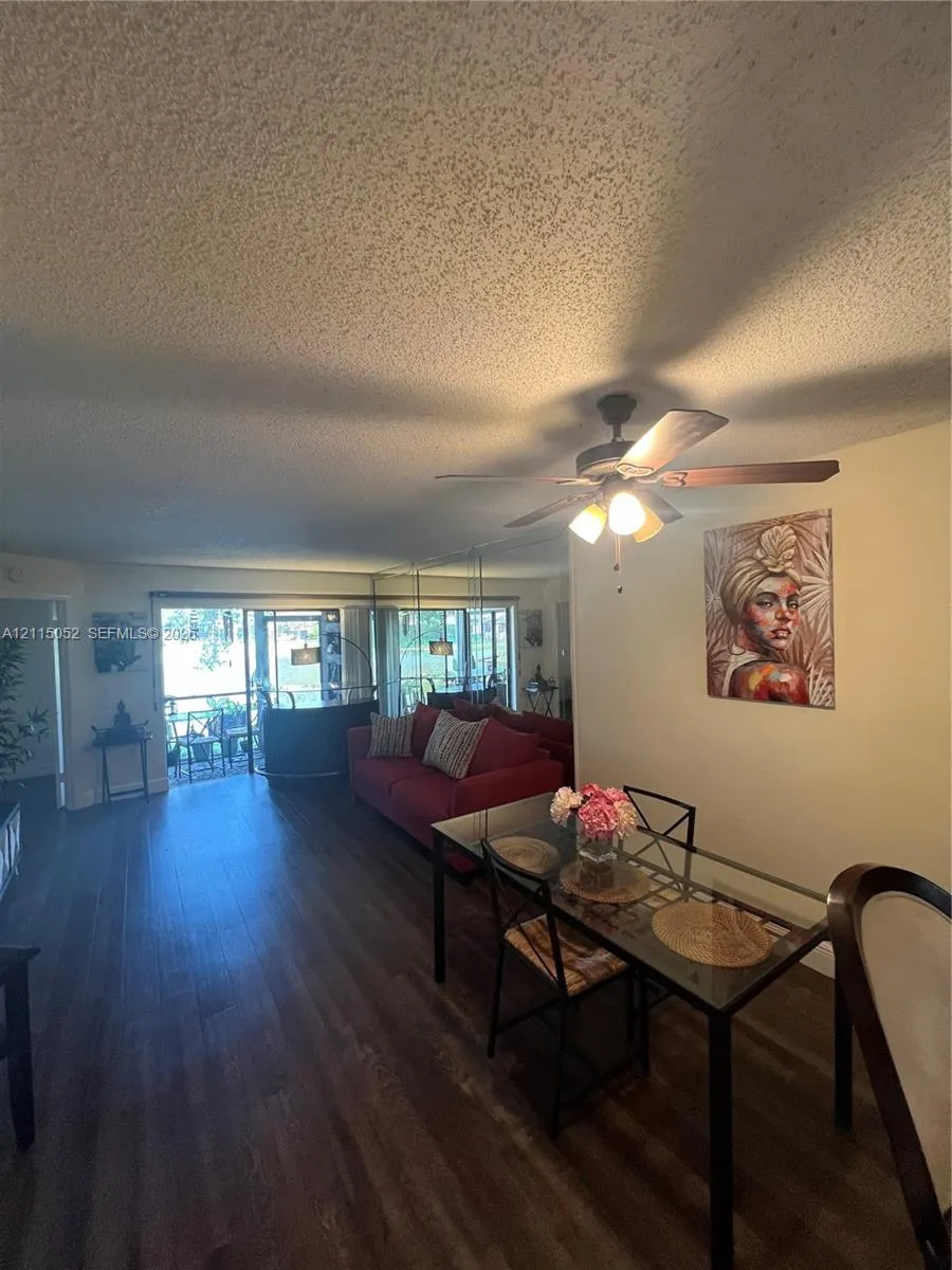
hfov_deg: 89.9
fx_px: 477
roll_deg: +0.9
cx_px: 476
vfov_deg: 106.2
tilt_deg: -0.7
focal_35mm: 13
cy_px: 635
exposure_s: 1/60
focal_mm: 1.57
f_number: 1.8
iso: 320
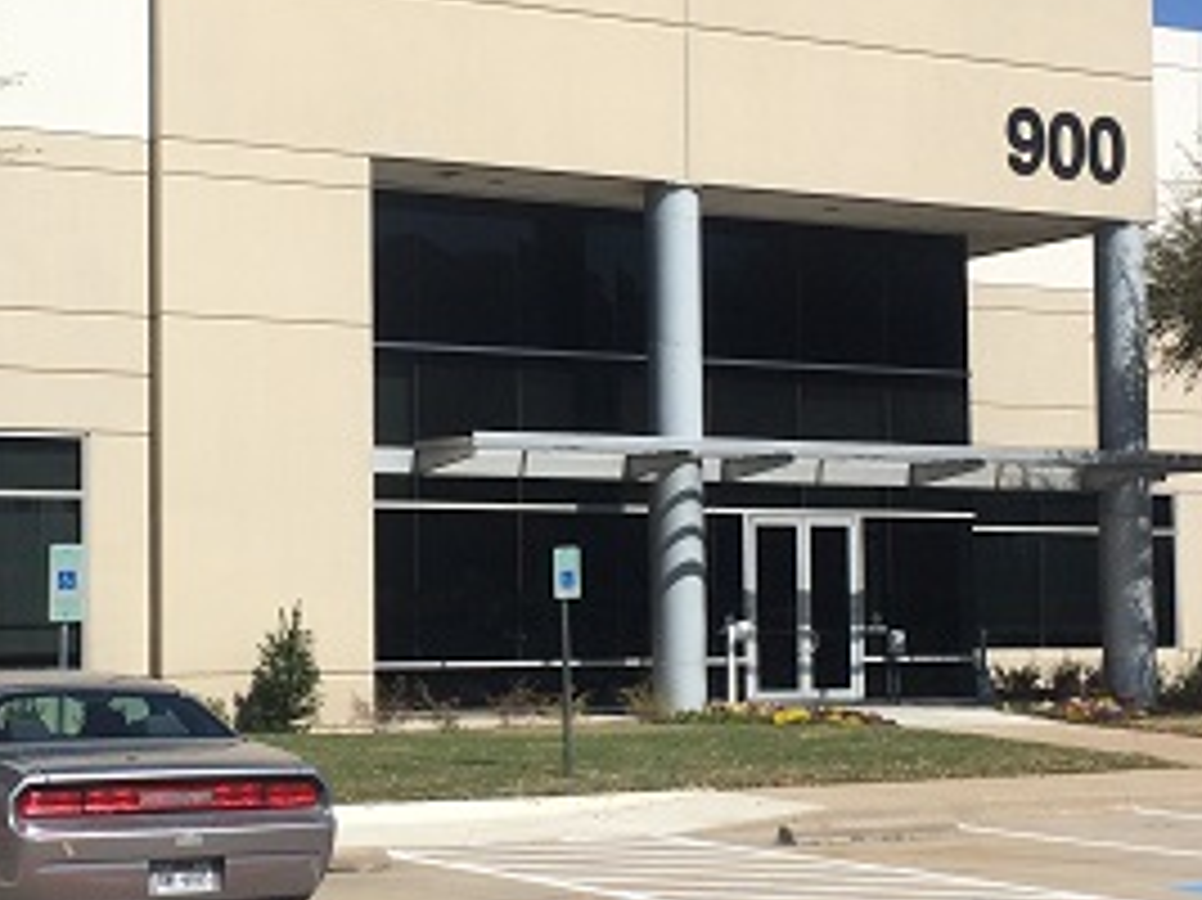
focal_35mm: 71
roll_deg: +1.1
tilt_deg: +1.1
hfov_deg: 27.2
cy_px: 472
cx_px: 371
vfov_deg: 20.7
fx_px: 2464
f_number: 2.2
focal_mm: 4.15
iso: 40
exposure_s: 1/4115
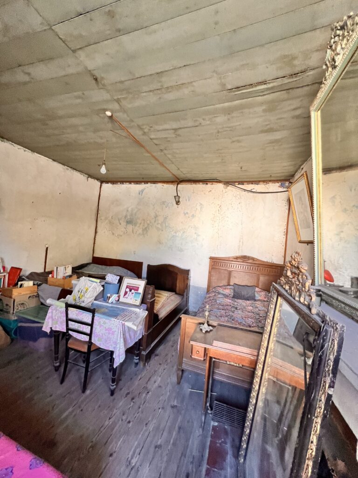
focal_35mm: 13
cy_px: 239
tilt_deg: +0.1
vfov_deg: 106.2
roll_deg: -5.4
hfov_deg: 89.9
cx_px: 179
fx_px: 179
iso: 250
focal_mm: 1.57
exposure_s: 1/99
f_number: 1.8
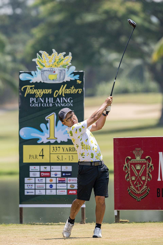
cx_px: 82
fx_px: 2716
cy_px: 122
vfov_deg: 5.2
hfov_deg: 3.4
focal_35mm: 400
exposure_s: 1/5000
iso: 1600
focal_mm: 400
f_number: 5
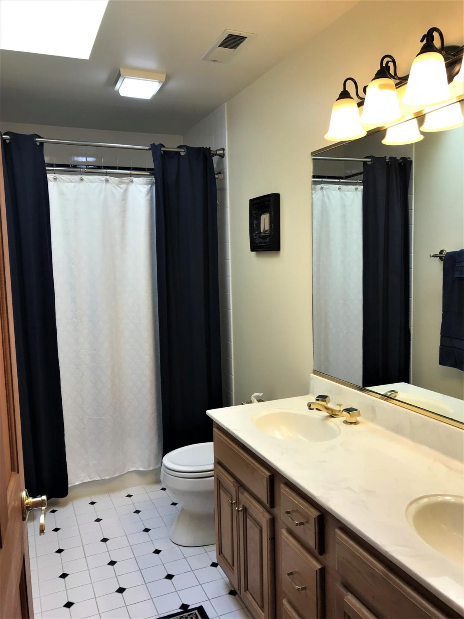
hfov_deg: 49.7
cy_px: 310
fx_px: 500
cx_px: 232
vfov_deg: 63.4
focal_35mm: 28
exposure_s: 1/60
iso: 25
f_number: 1.8
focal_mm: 3.99
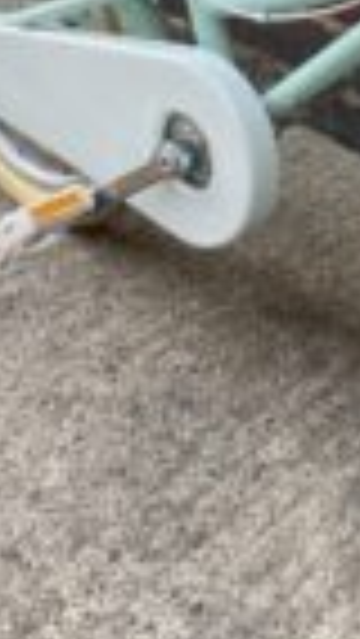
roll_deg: -0.8
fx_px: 1220
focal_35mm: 72
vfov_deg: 28.3
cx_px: 374
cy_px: 76
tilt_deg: -32.8
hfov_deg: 16.4
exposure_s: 1/325
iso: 32
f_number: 1.6
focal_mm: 4.2
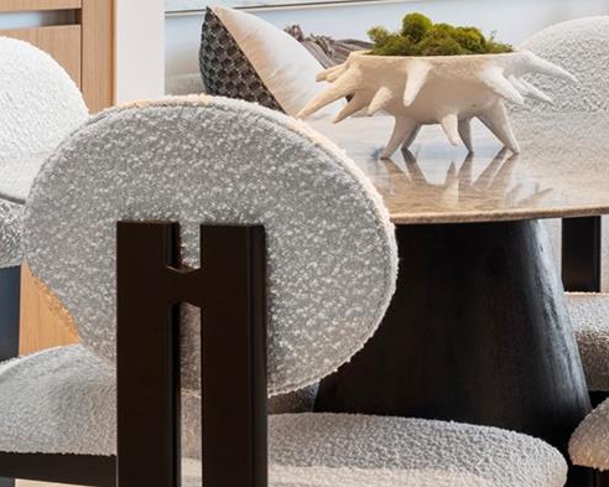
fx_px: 2036
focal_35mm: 113
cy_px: -73
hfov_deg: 15.9
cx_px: 850
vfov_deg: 13.3
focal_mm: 37
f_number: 8
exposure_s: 1/200
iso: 320
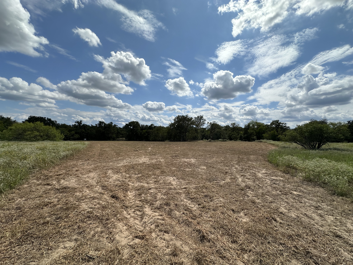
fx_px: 143
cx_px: 176
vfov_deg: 85.7
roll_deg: -0.9
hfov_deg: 102.1
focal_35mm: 14
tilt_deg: +0.6
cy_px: 132
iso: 50
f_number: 2.2
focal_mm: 2.22
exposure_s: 1/5051
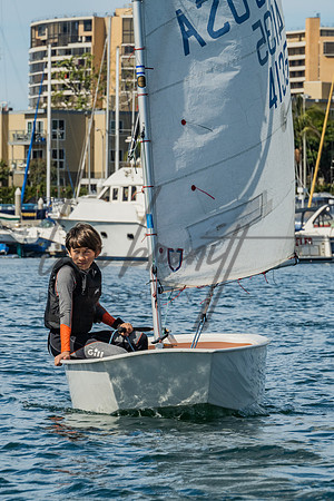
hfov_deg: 6.1
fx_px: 3131
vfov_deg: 9.1
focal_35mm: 225
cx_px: 158
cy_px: 250
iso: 250
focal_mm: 150
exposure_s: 1/320
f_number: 10
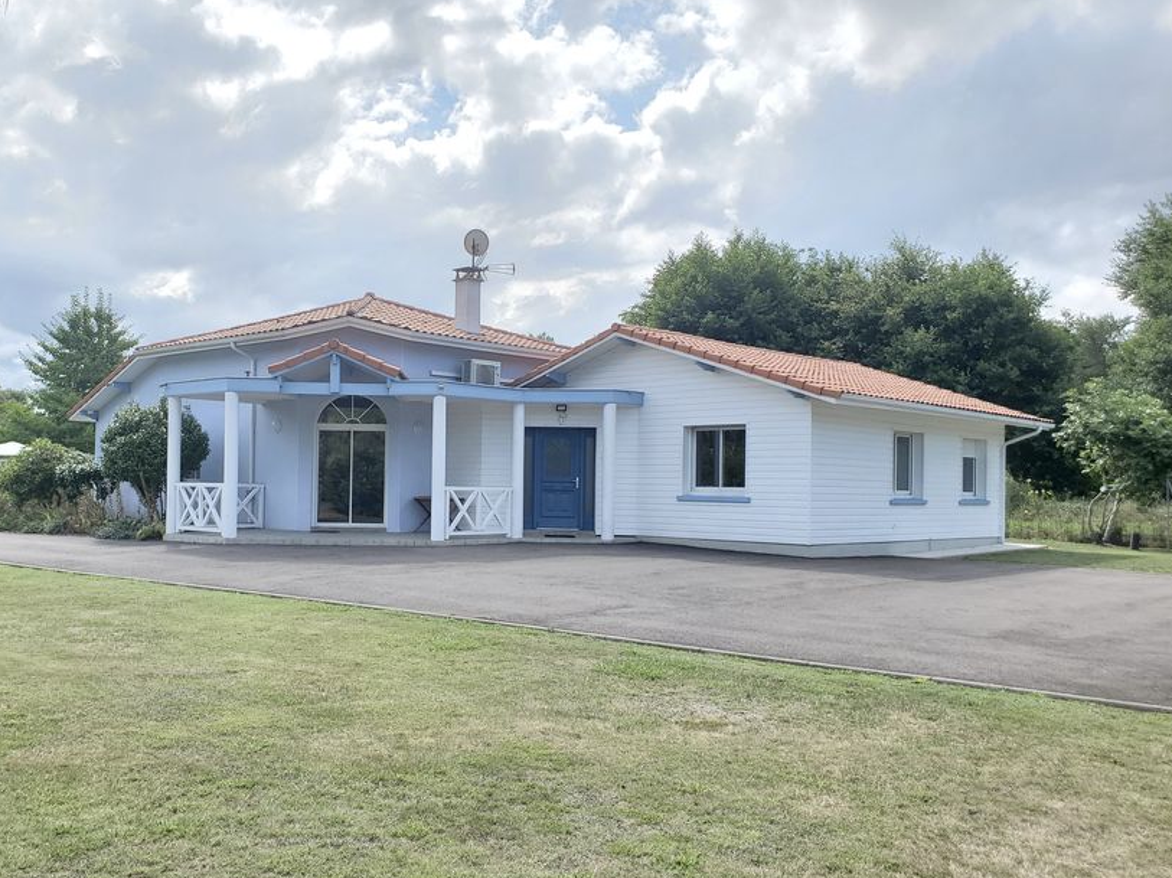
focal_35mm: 32
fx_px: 1083
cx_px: 461
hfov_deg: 56.3
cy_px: 467
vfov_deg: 44.1
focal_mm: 4.3
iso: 50
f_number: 2.4
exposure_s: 1/701
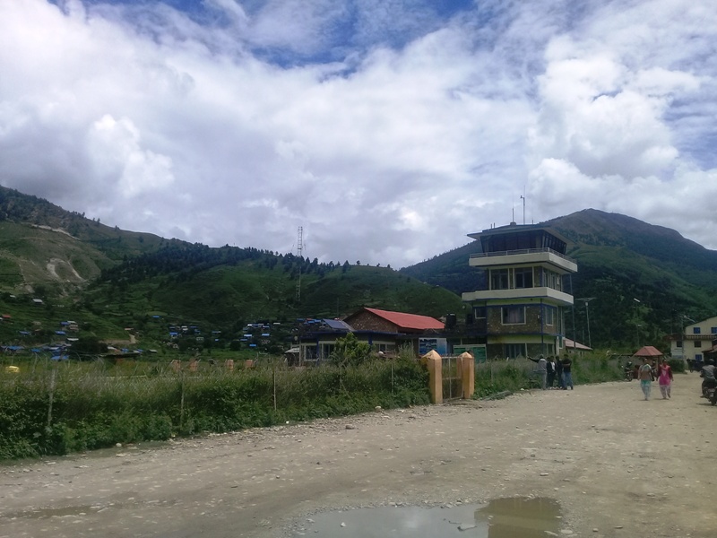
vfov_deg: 45.4
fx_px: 642
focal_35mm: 31
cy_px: 269
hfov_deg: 58.4
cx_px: 358
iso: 50
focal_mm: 3.3
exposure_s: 1/3226
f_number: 2.2
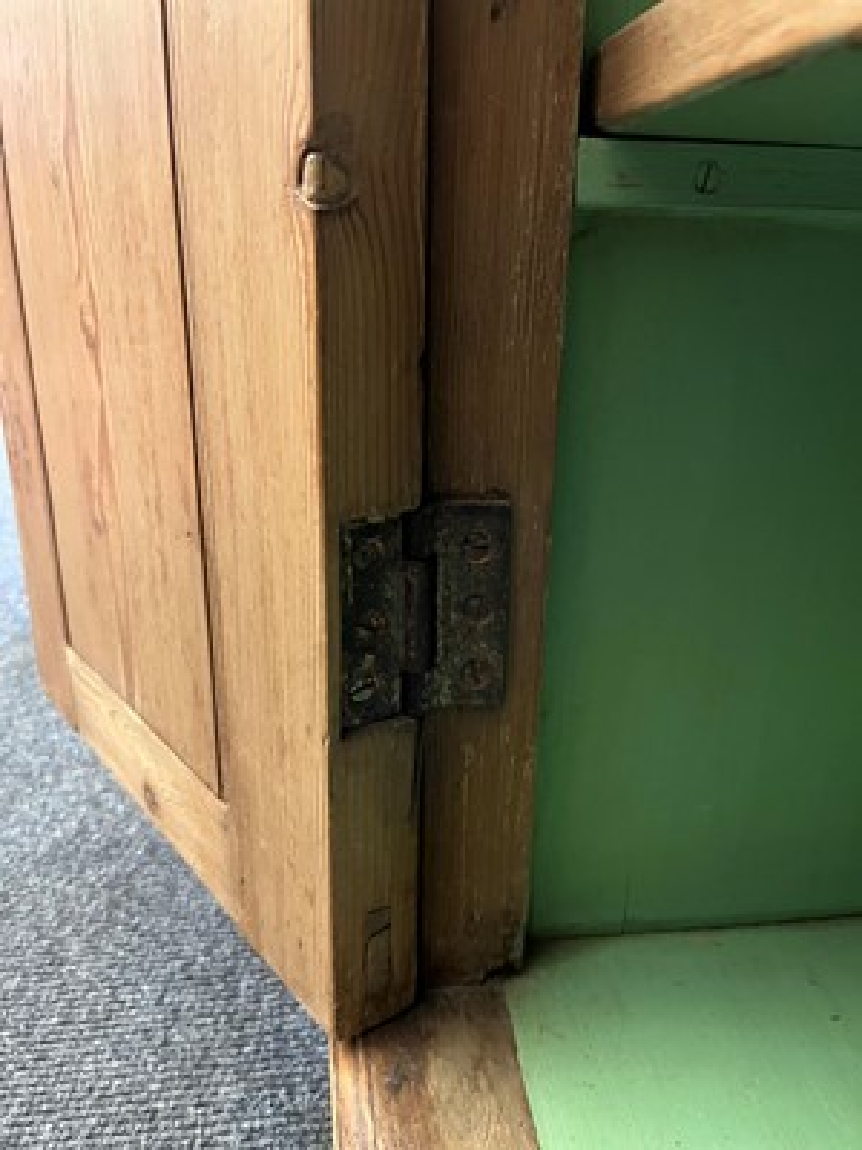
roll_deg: +0.4
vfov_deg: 67.3
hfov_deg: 53.1
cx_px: 431
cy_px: 575
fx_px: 863
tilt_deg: -19.9
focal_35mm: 26
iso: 640
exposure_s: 1/25
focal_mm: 5.1
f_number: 1.6
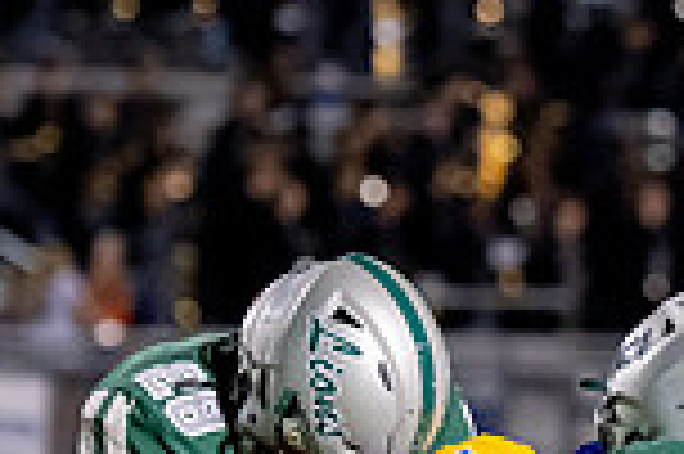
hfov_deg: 3.1
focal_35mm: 666
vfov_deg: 2.1
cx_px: 568
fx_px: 12640
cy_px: 561
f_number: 2.8
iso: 3200
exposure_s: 1/1000
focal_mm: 129
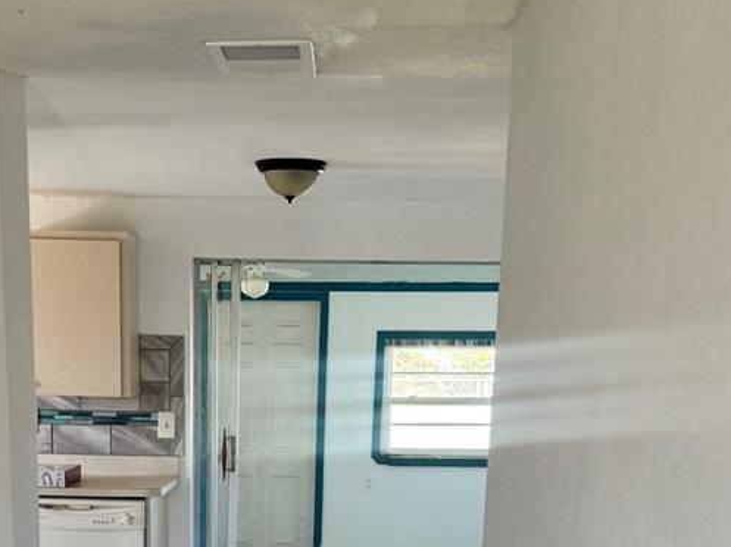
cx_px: 256
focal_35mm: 58
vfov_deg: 23.6
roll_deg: +0.1
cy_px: 607
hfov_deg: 33.0
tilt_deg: -12.2
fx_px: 1224
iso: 200
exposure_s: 1/121
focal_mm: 6.76
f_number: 1.78
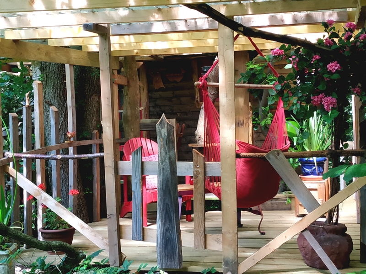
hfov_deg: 71.6
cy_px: 137
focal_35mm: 24
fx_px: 254
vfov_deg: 56.8
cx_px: 183
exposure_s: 1/110
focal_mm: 3.94
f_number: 1.9
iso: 250
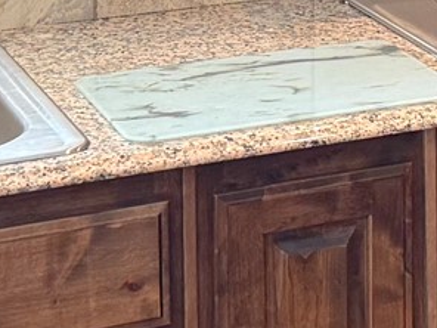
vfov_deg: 8.6
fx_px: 2096
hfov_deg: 11.4
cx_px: 675
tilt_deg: -5.9
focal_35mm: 166
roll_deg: +0.2
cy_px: -284
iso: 200
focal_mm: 6.76
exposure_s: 1/120
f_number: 1.78
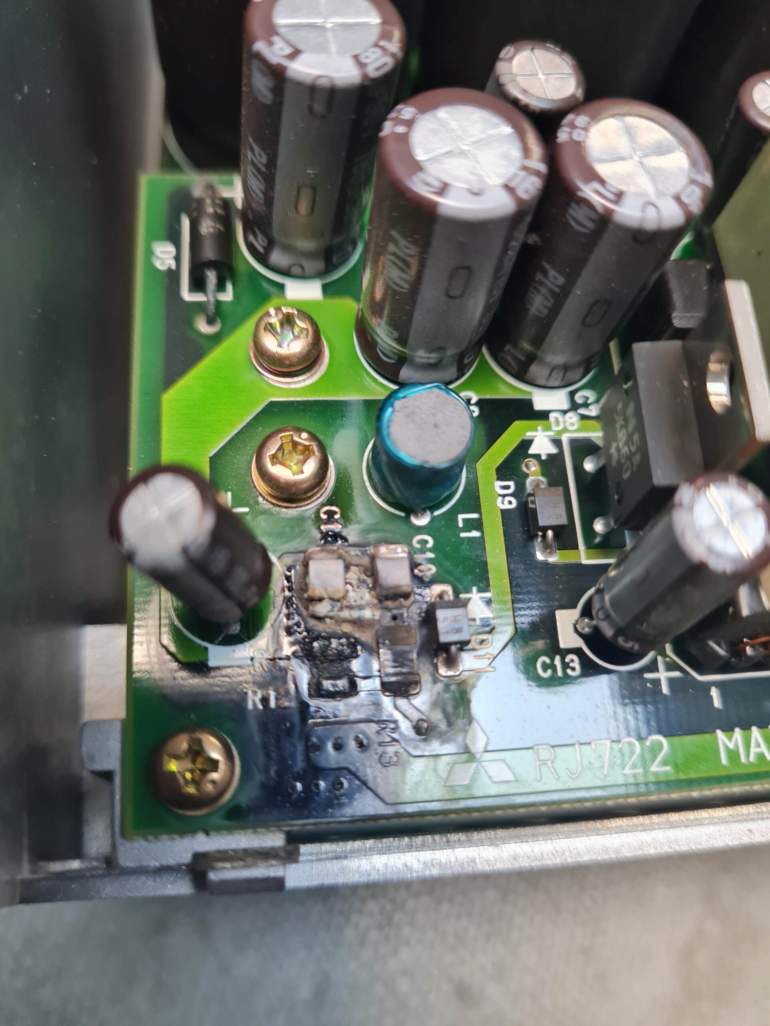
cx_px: 385
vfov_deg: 67.3
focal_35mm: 26
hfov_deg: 53.1
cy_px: 513
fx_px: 771
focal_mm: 5.4
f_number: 1.8
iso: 250
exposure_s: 1/100
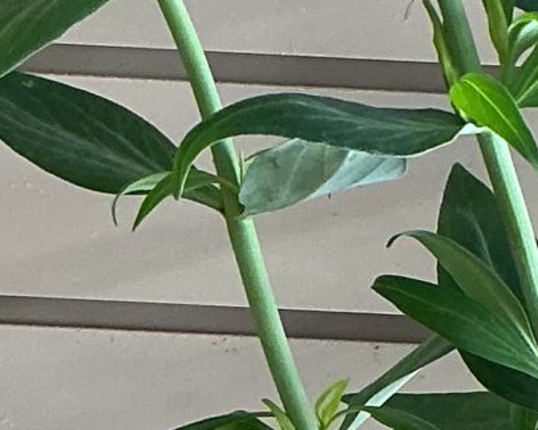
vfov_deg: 8.6
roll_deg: -2.0
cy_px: 313
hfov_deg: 10.6
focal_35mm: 179
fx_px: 2850
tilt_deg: -18.2
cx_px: 654
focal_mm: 3
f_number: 1.8
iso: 64
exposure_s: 1/60
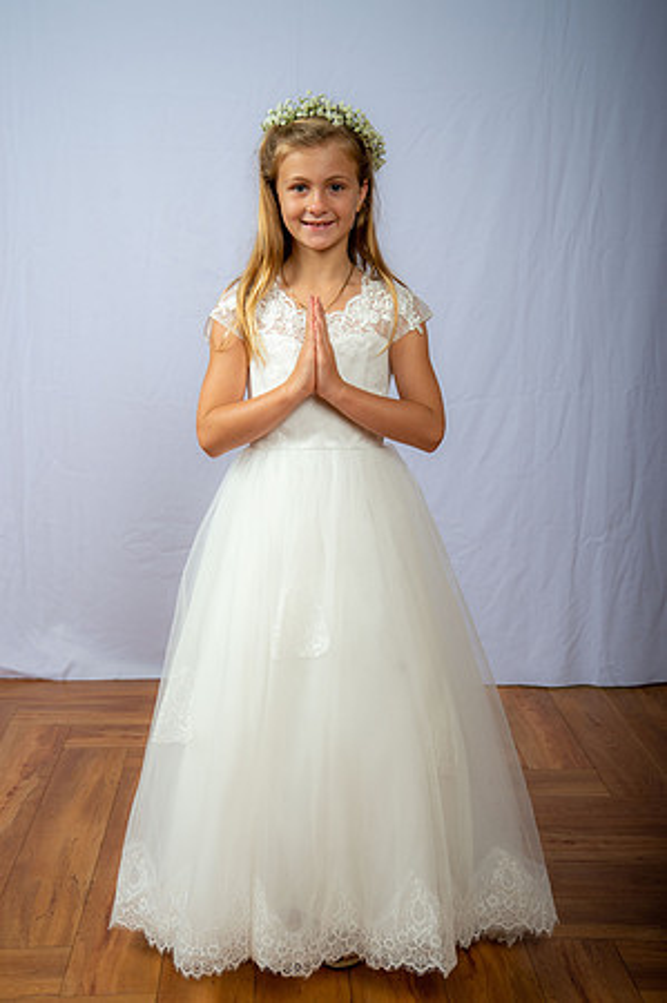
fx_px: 1448
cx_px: 334
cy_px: 502
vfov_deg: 38.2
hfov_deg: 25.9
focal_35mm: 52
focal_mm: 52
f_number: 6.3
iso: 250
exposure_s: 1/200
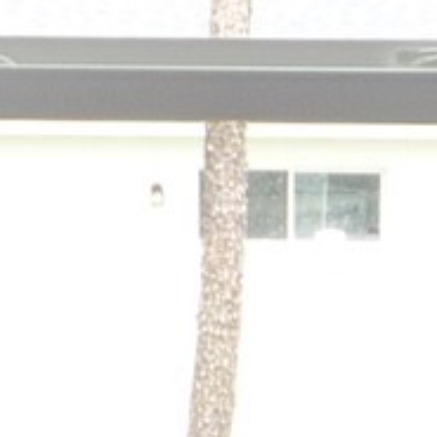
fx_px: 3271
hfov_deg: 7.6
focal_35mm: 229
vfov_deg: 7.5
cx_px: 61
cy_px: 593
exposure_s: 1/100
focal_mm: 5.2
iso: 100
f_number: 3.3
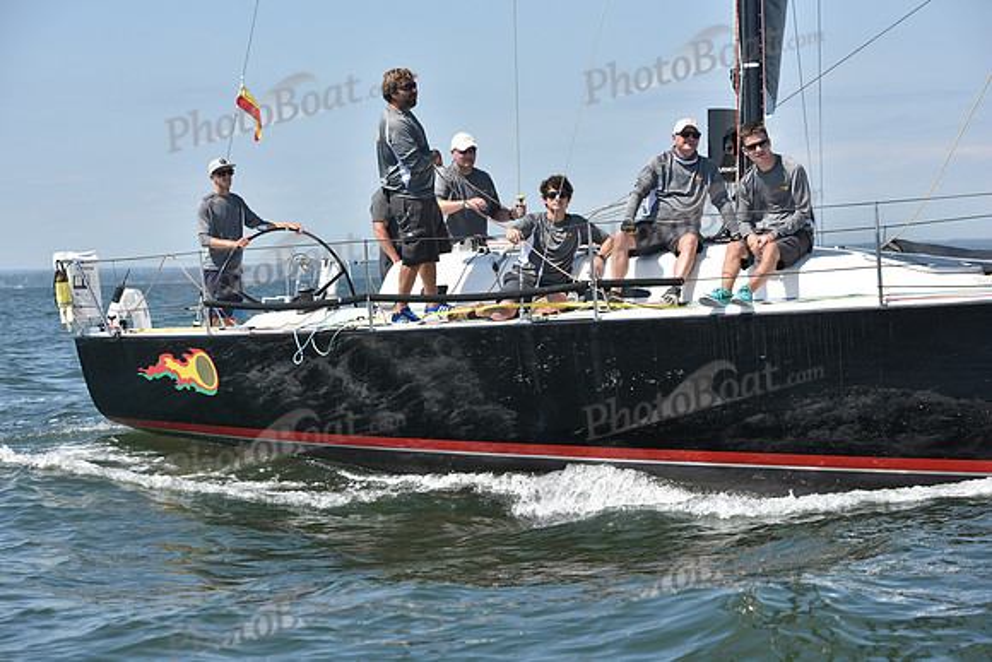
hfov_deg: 20.4
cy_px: 331
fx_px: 2756
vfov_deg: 13.7
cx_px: 496
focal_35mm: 100
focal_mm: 100
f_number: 7.1
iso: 250
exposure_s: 1/1250
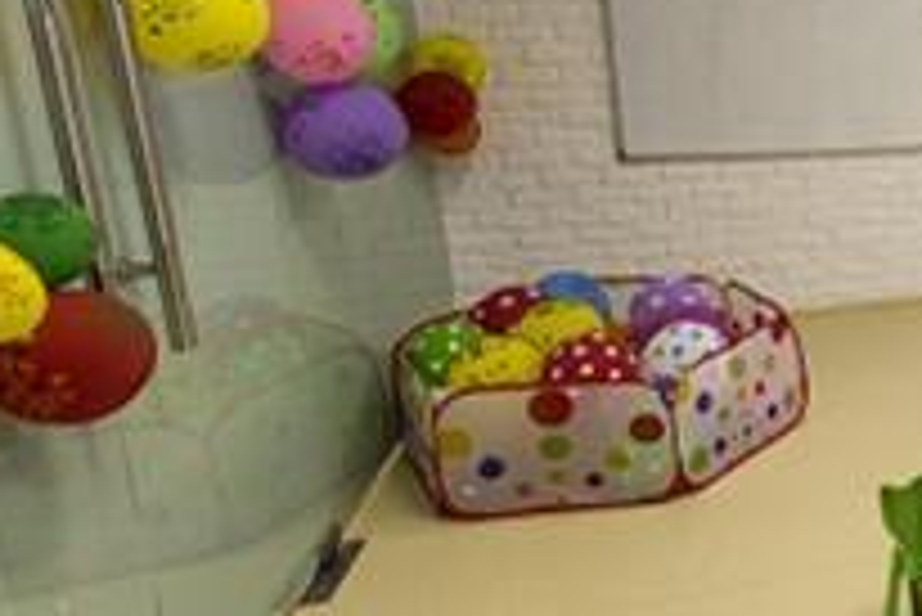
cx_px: 1151
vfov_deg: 32.5
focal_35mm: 41
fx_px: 1051
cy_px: 220
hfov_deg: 35.3
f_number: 8
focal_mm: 14
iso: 125
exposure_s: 1/5
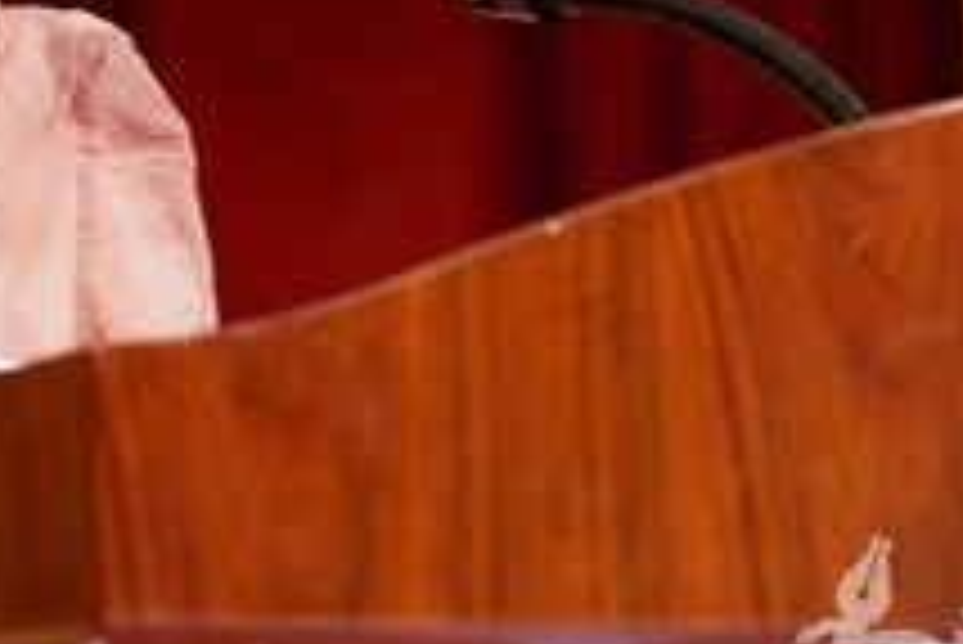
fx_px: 10118
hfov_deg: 5.4
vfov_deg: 3.6
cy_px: -122
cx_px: 166
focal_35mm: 378
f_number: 4
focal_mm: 135
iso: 400
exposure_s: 1/160
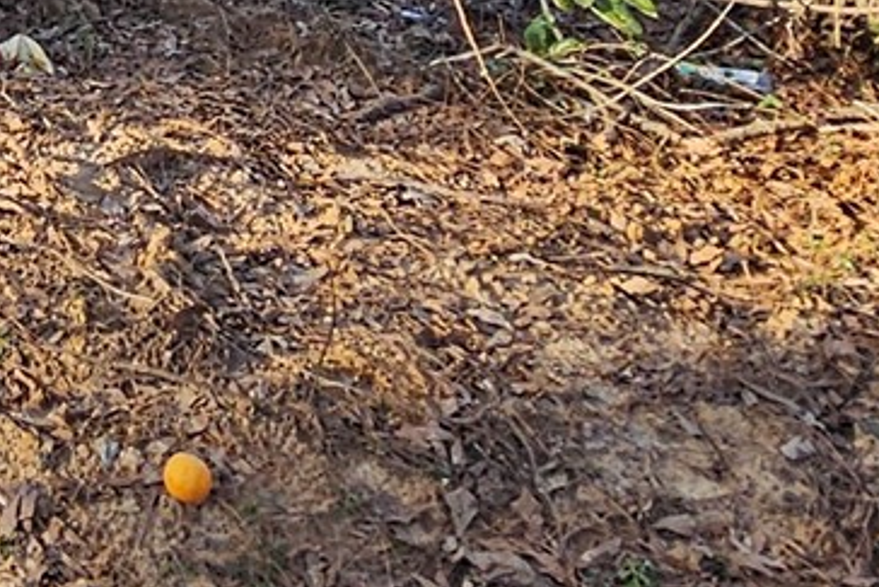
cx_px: -440
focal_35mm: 76
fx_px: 1856
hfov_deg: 22.1
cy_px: -744
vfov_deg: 13.8
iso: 50
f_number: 2.2
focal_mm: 2.2
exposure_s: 1/265
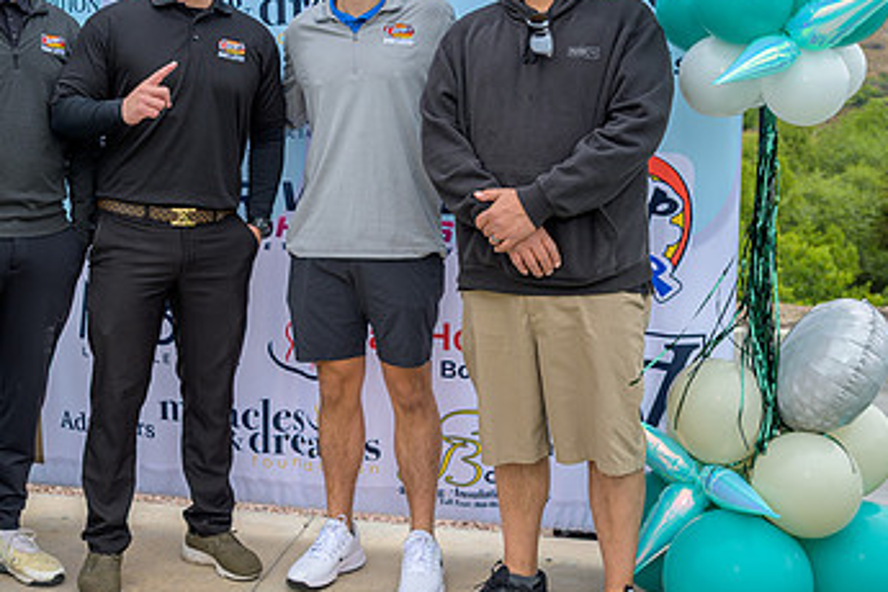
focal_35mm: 53
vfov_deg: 25.4
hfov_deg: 37.1
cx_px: 293
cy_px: 215
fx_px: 1307
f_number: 4
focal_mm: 31.5
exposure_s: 1/200
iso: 125
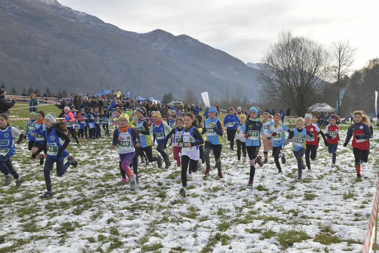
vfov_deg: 31.9
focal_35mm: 42
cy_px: 126
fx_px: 442
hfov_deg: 46.4
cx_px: 190
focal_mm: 42
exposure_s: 1/640
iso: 400
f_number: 6.3
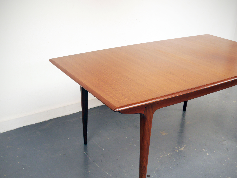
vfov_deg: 34.4
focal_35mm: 42
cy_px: 89
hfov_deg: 44.8
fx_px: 288
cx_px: 118
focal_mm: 21
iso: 800
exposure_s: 1/60
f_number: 5
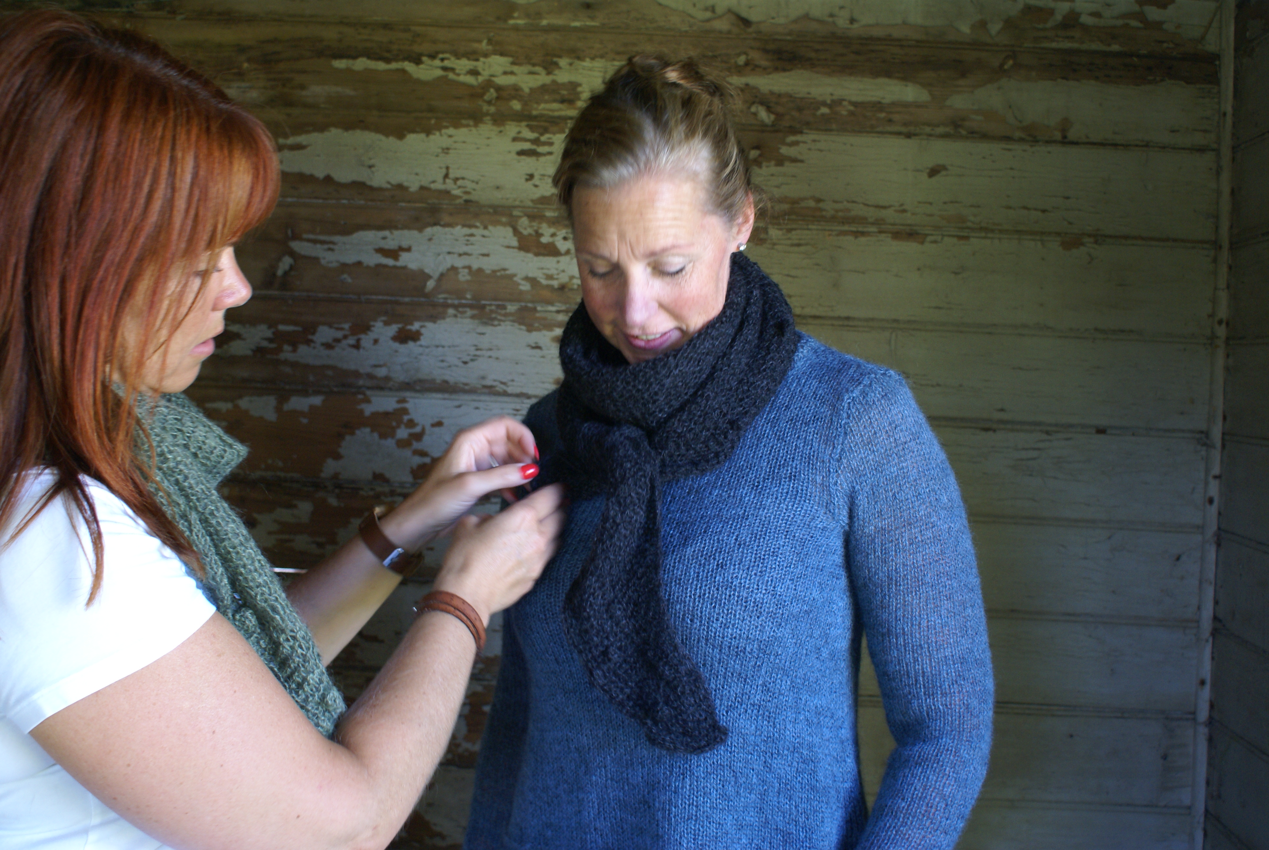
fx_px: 1376
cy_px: 425
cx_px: 634
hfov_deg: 49.5
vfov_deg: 34.3
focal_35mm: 39
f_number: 4.5
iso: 400
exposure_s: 1/30
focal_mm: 26
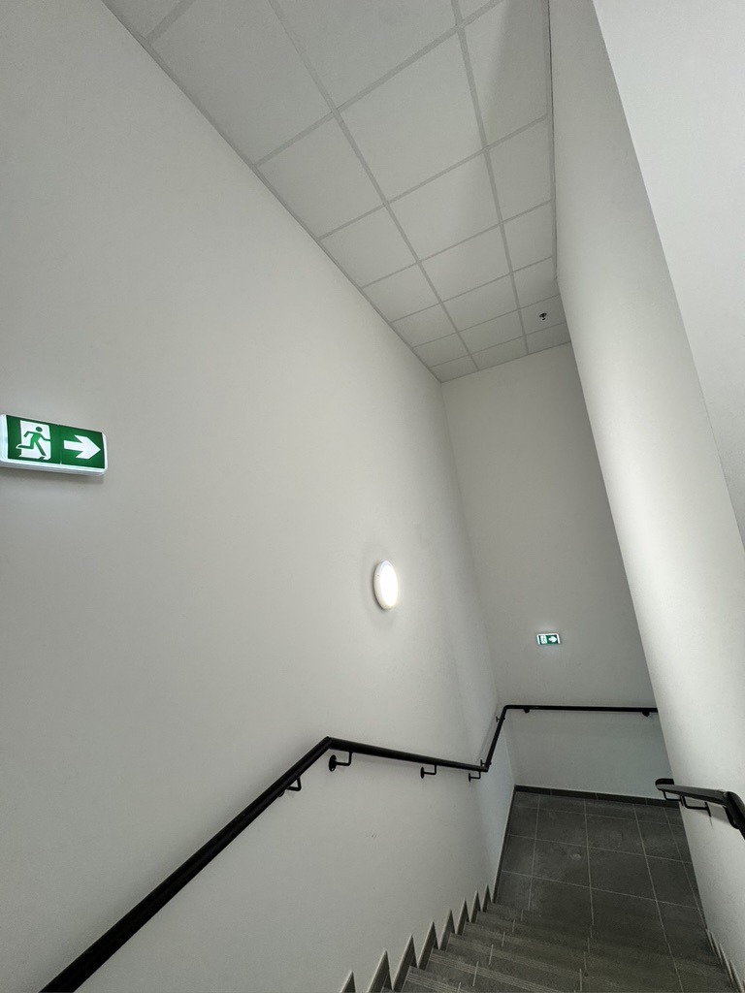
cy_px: 496
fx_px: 402
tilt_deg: +8.5
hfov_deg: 85.7
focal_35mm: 14
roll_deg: +9.4
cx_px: 372
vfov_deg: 102.1
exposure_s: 1/100
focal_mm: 2.22
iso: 160
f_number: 2.2
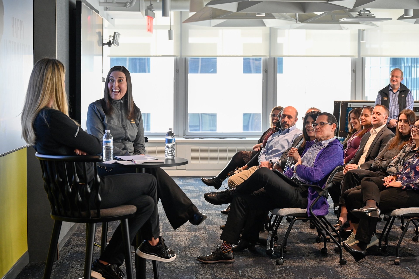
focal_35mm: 76
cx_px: 210
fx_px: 884
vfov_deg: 17.9
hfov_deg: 26.7
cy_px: 140
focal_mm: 76
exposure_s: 1/125
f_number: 6
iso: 2000
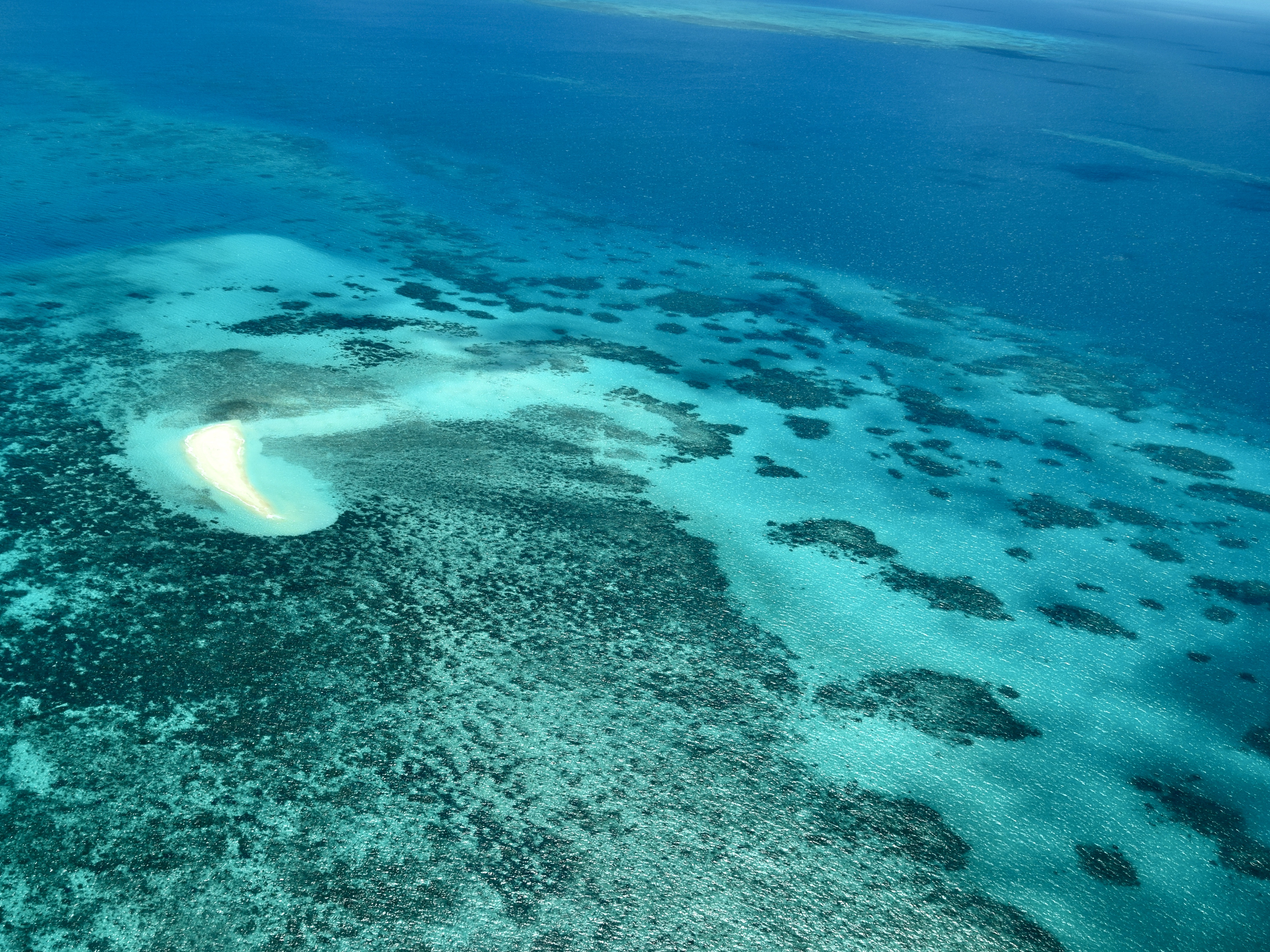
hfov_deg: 50.6
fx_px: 1321
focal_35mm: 36
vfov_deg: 39.7
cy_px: 475
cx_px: 450
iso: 200
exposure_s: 1/400
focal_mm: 18
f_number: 10
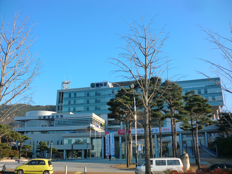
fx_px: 235
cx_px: 116
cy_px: 87
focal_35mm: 35
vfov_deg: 40.7
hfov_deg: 52.6
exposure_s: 1/500
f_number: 3.1
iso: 64
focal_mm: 6.3
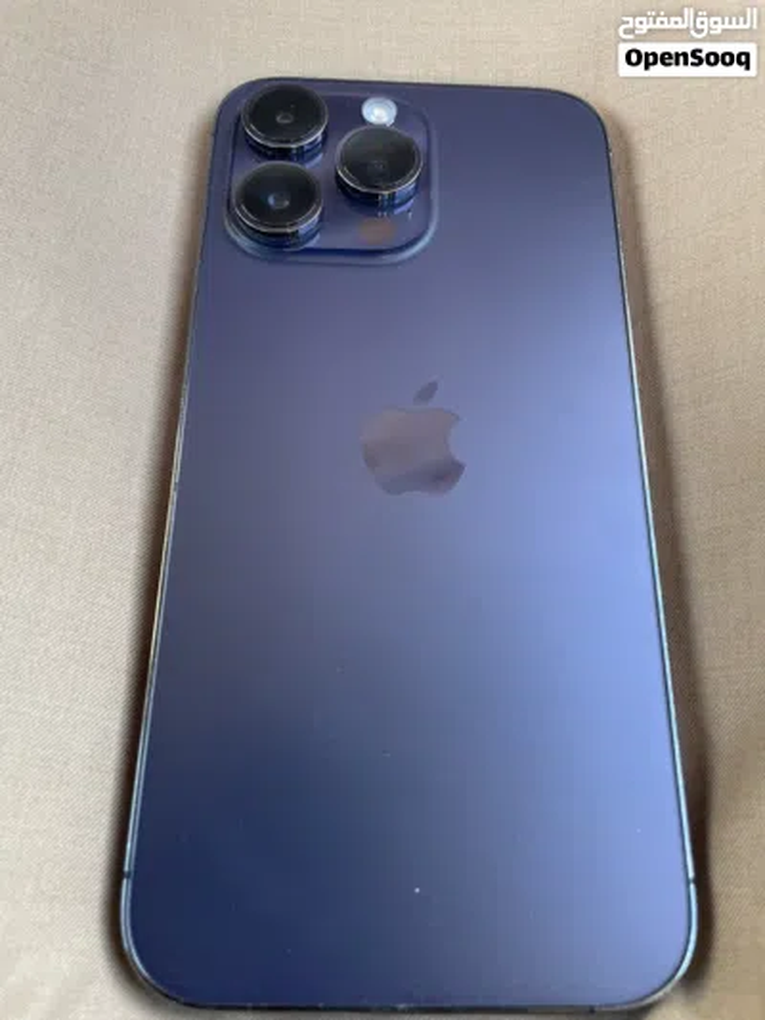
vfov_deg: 67.3
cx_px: 382
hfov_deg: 53.1
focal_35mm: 26
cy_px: 510
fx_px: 766
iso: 125
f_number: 1.6
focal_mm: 4.2
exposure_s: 1/100
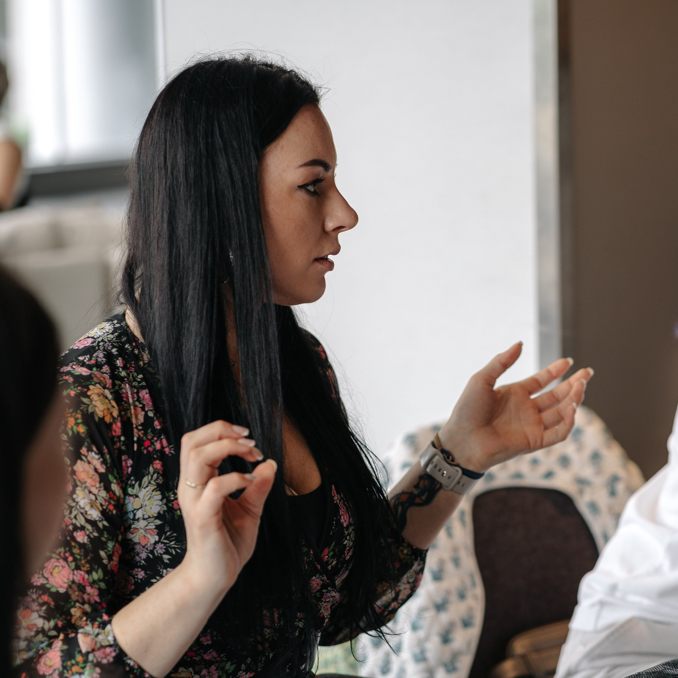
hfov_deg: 15.9
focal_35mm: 109
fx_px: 2415
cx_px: 504
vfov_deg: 16.0
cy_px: 339
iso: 500
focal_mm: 85
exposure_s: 1/250
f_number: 2.8
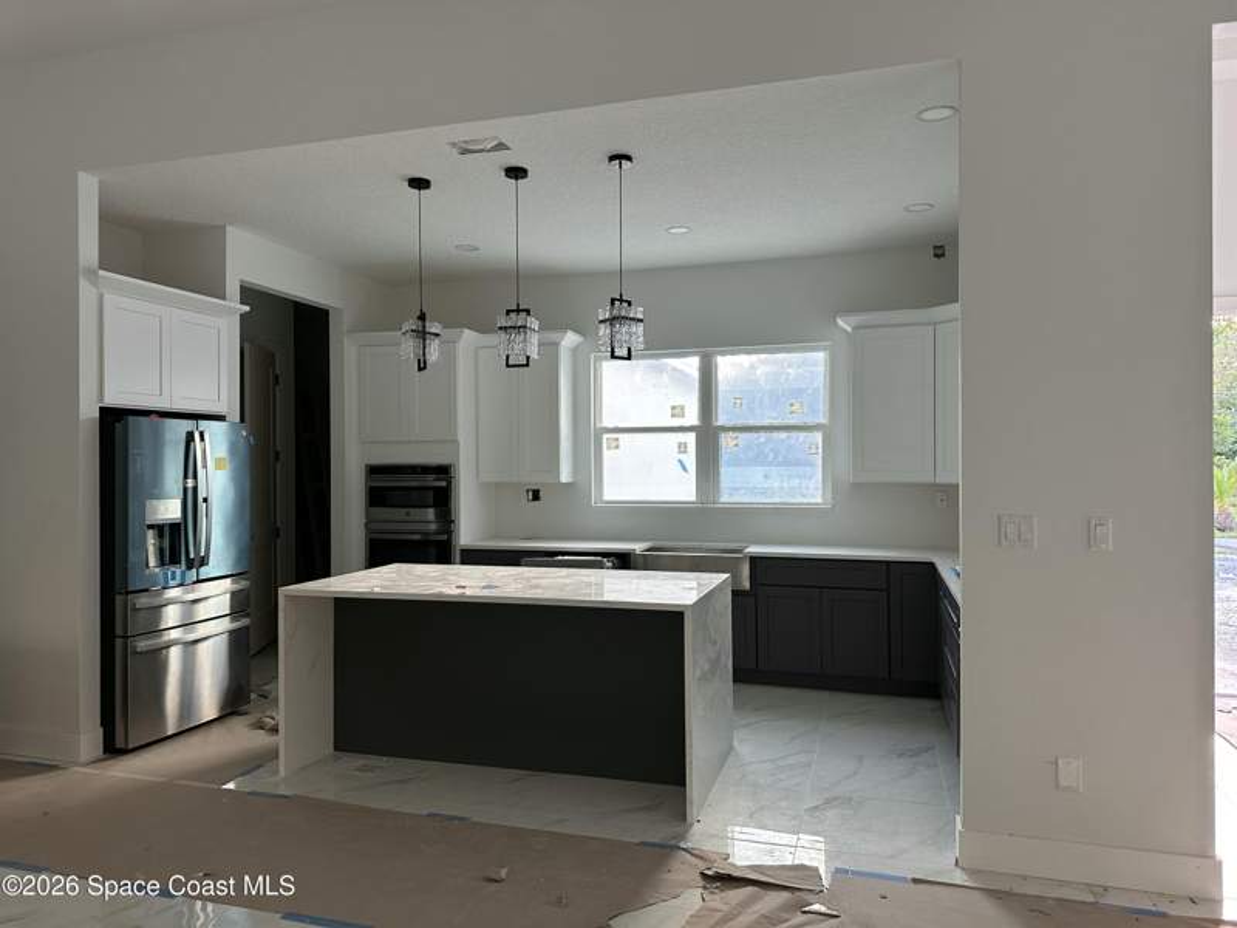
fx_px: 858
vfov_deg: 56.8
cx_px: 618
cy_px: 464
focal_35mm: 24
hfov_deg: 71.6
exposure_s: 1/92
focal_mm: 6.86
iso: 250
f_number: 1.78
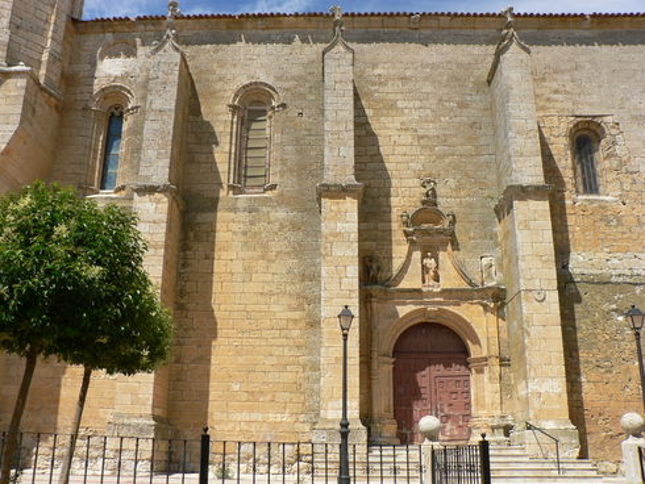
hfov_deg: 52.6
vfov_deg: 40.7
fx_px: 652
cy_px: 242
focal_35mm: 35
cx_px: 322
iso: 64
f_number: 5
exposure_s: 1/400
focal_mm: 6
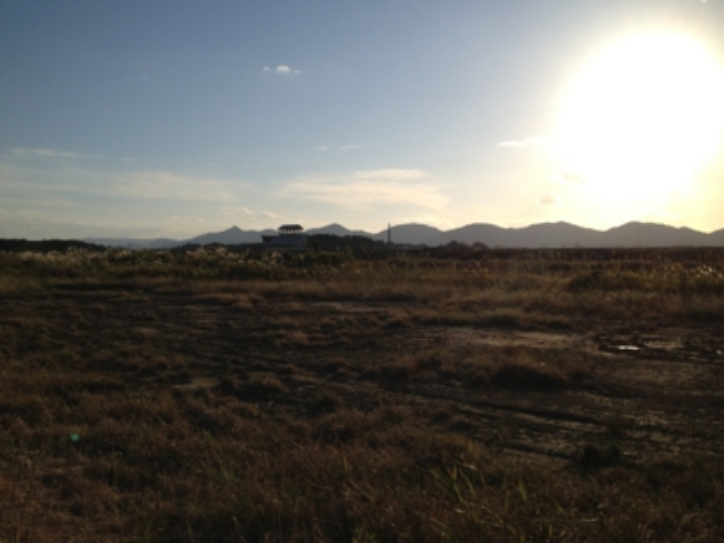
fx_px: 732
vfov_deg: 40.7
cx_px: 362
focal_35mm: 35
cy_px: 272
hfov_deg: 52.6
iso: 50
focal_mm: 4.28
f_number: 2.4
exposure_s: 1/3460
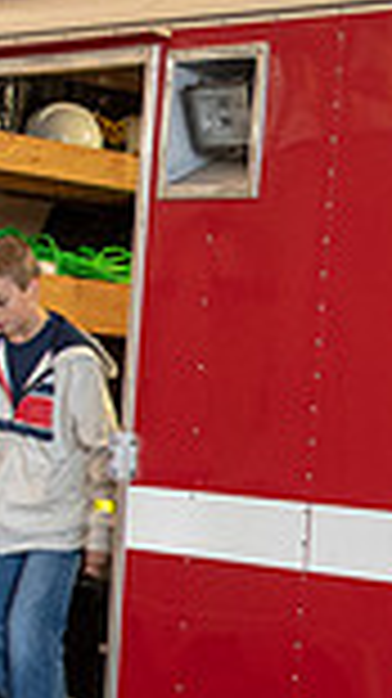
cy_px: 541
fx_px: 2277
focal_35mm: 123
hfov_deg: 9.6
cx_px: 595
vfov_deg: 17.3
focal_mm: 19
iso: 2000
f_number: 4
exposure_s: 1/125
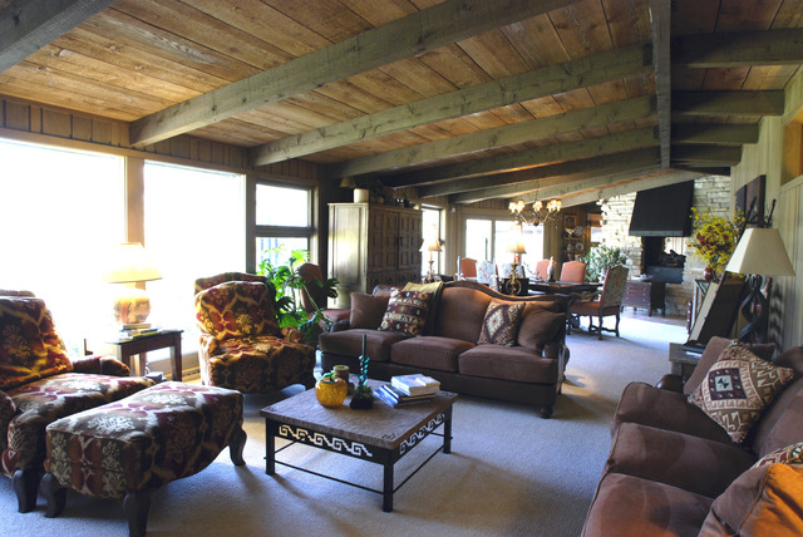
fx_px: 469
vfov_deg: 59.6
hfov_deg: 81.2
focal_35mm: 21
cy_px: 268
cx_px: 402
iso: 400
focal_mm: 14
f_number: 7.1
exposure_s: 1/6
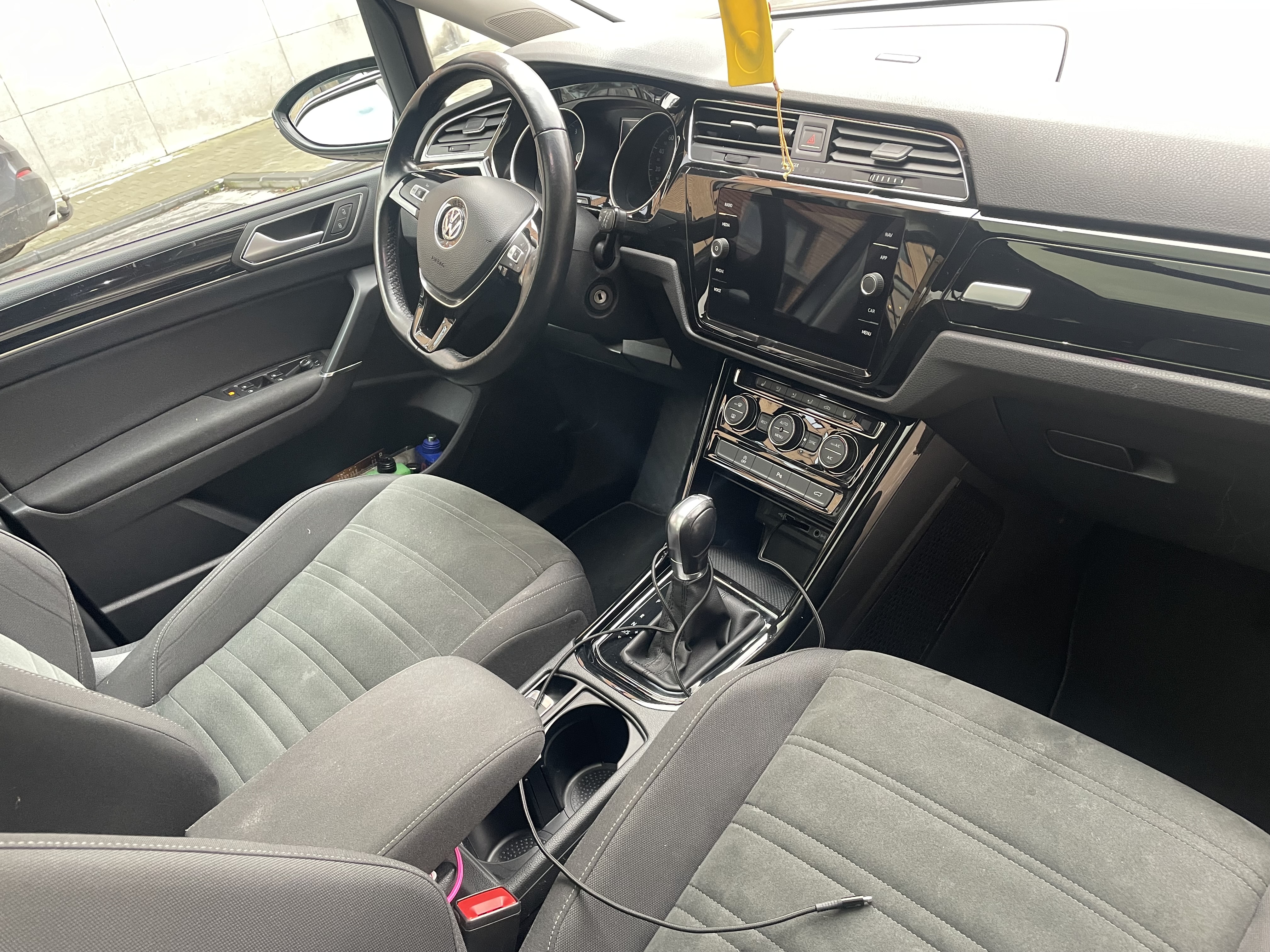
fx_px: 954
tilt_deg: -28.0
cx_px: 635
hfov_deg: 67.3
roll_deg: +16.9
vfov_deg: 53.1
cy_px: 476
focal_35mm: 26
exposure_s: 1/60
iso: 200
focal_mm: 4.2
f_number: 1.6
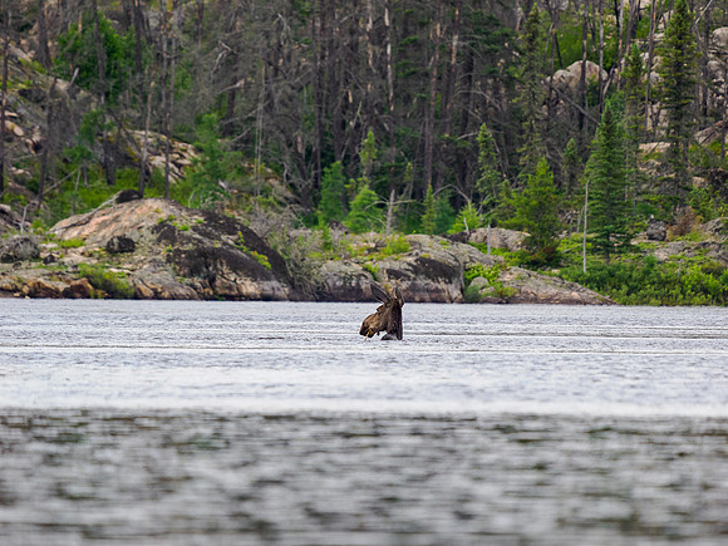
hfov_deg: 2.5
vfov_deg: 1.9
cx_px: 364
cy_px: 273
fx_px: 16846
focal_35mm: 801
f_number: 6.3
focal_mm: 400
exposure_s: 1/500
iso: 640
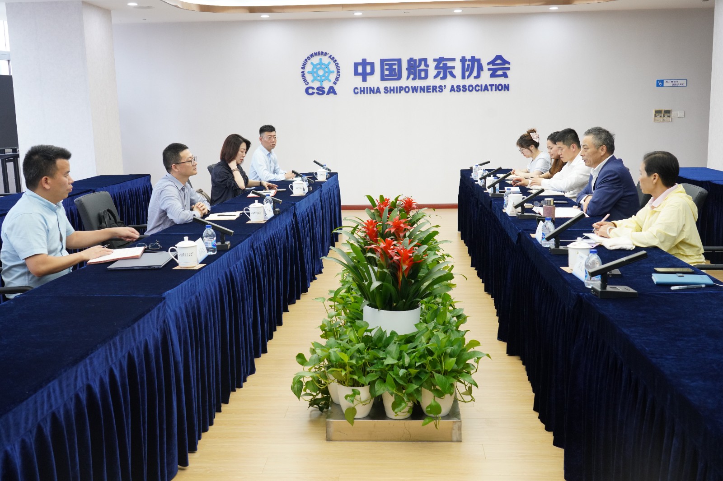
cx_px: 362
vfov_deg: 35.0
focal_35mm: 38
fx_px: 763
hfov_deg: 50.7
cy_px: 240
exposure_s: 1/100
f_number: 6.3
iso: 1600
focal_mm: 38
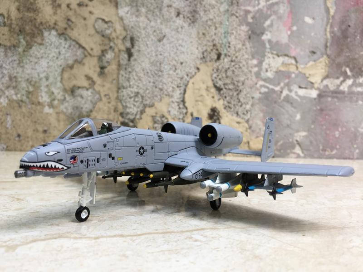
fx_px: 304
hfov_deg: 61.7
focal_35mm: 29
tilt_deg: -4.2
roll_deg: -3.0
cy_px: 136
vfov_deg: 48.2
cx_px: 182
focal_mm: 4.15
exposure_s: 1/227
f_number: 2.2
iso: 32
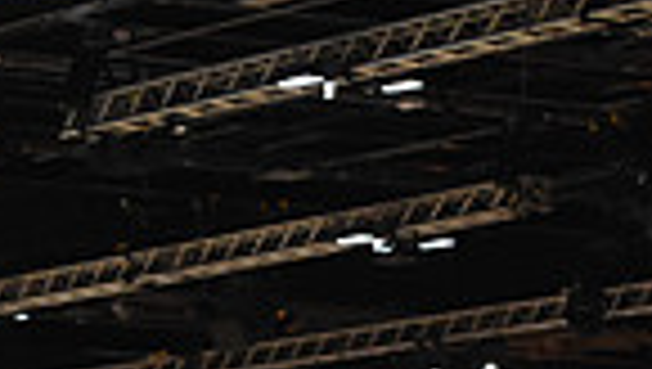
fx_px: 5643
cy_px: 806
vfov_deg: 3.7
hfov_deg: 6.5
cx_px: -274
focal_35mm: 326
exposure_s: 1/800
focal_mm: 78
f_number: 3.5
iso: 5000
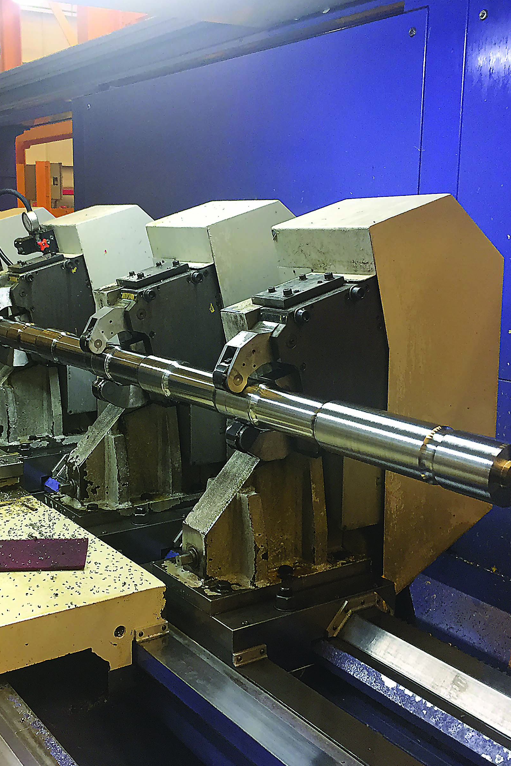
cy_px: 383
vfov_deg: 47.4
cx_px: 181
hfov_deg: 32.4
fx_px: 873
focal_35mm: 41
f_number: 2.2
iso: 64
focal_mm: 4.15
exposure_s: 1/30
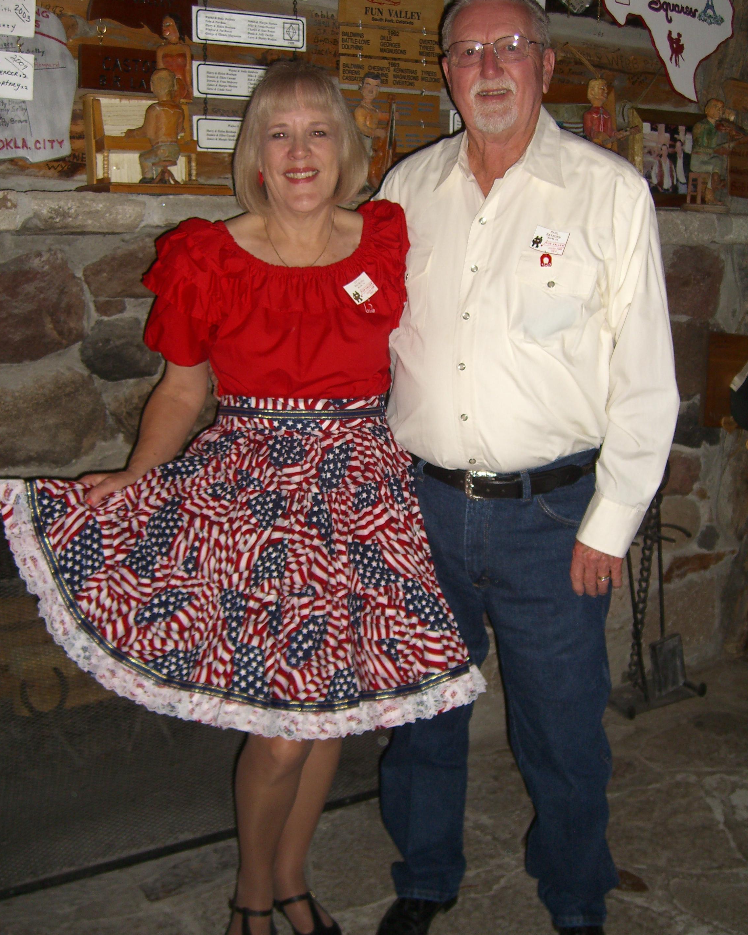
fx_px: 1107
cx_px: 374
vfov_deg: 45.8
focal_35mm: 40
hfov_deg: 37.3
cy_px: 434
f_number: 2.8
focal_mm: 7.9
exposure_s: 1/60
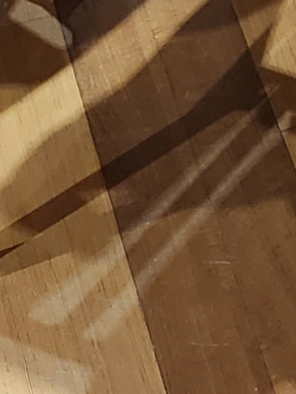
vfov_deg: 8.4
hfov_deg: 7.0
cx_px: 849
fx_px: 2199
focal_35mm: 193
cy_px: -831
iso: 320
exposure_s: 1/60
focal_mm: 5.54
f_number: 1.8
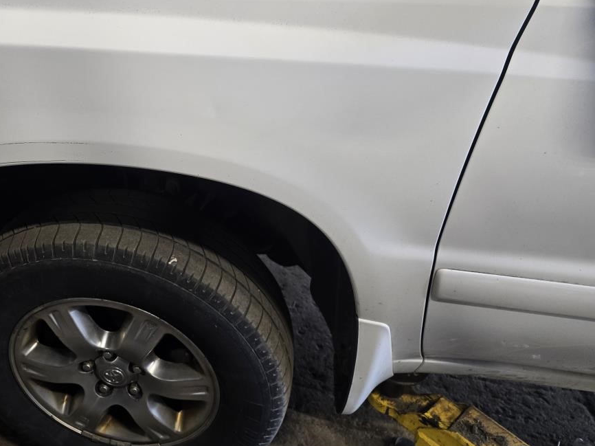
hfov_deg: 52.6
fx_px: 584
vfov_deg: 41.4
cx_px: 183
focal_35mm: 34
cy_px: 162
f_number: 1.7
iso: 250
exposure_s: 1/120
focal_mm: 6.3
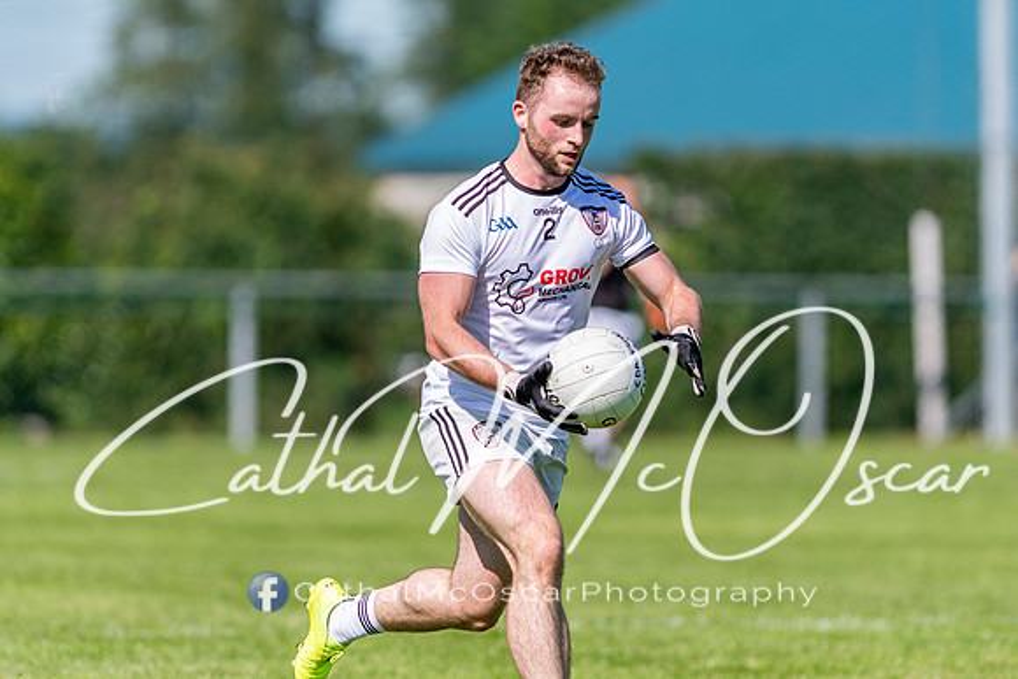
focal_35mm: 461
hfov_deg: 4.5
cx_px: 509
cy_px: 340
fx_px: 13036
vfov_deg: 3.0
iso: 100
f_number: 2.8
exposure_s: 1/2000
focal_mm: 300
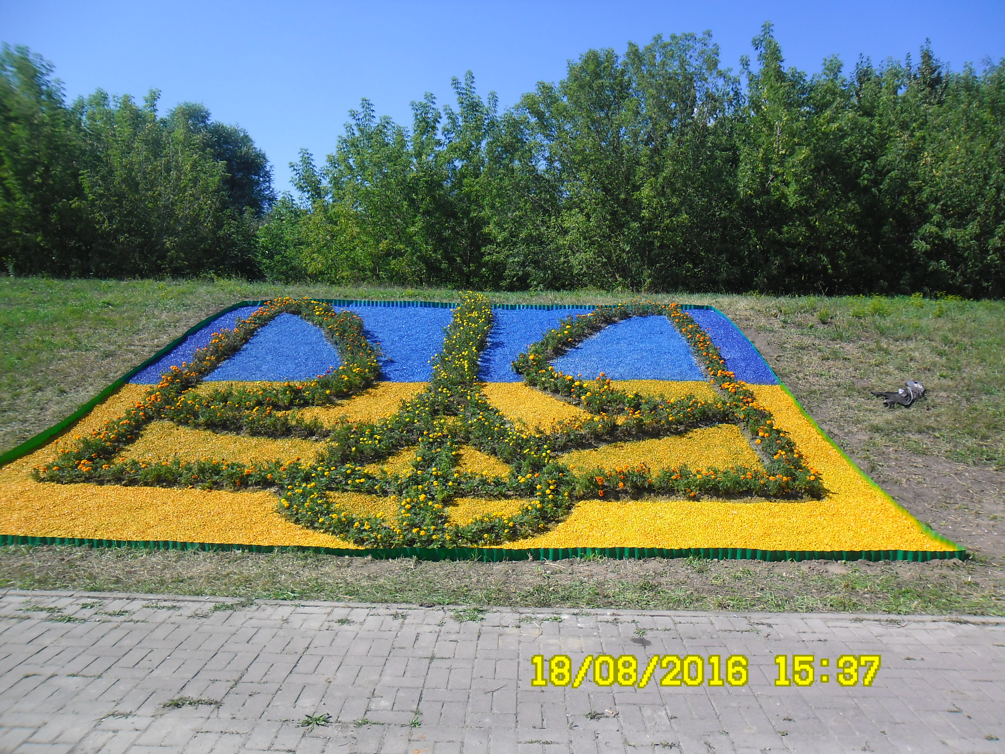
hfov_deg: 65.3
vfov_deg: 51.4
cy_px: 377
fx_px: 784
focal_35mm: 27
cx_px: 502
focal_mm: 4.9
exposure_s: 1/663
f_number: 3.5
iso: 80
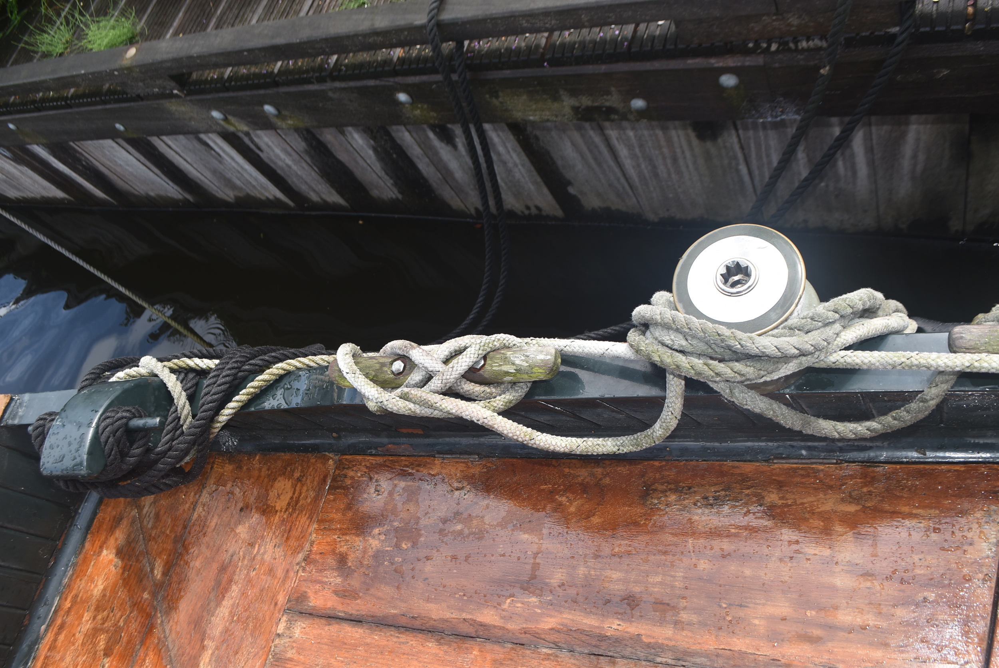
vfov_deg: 43.7
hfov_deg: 61.9
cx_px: 500
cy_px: 334
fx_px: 833
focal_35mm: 30
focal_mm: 20
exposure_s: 1/125
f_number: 5.6
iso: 100
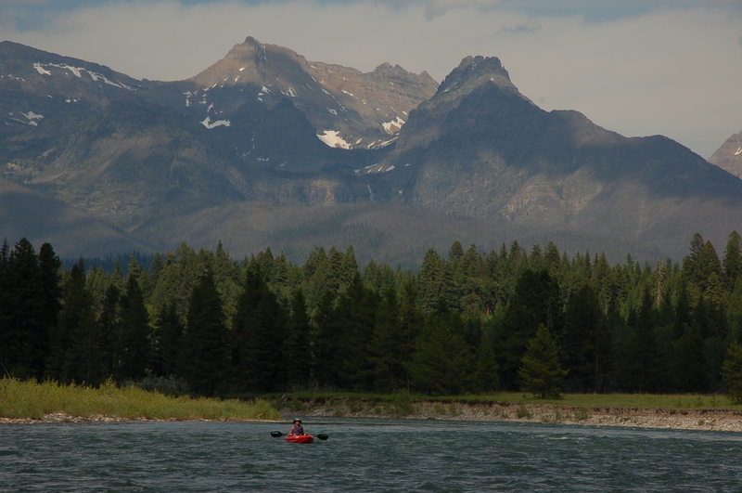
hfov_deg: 13.1
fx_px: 3242
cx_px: 371
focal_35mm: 158
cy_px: 246
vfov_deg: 8.7
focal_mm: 105
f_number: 11
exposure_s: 1/500
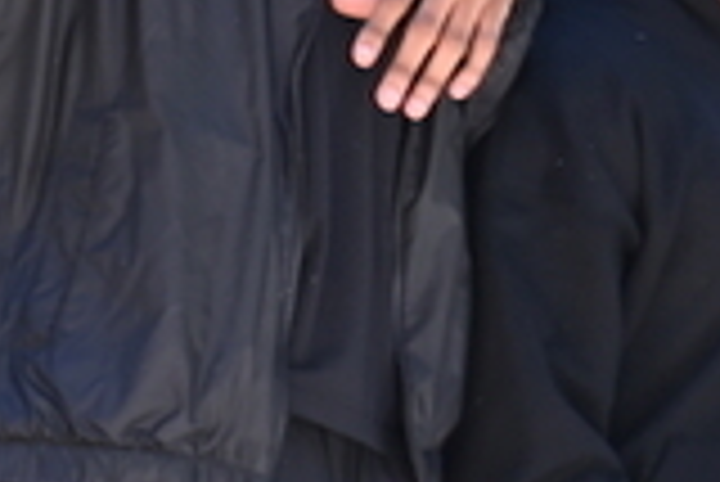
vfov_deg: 1.9
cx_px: 126
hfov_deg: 2.8
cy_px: -509
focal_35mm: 734
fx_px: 14693
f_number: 4
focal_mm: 115
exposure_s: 1/250
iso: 250
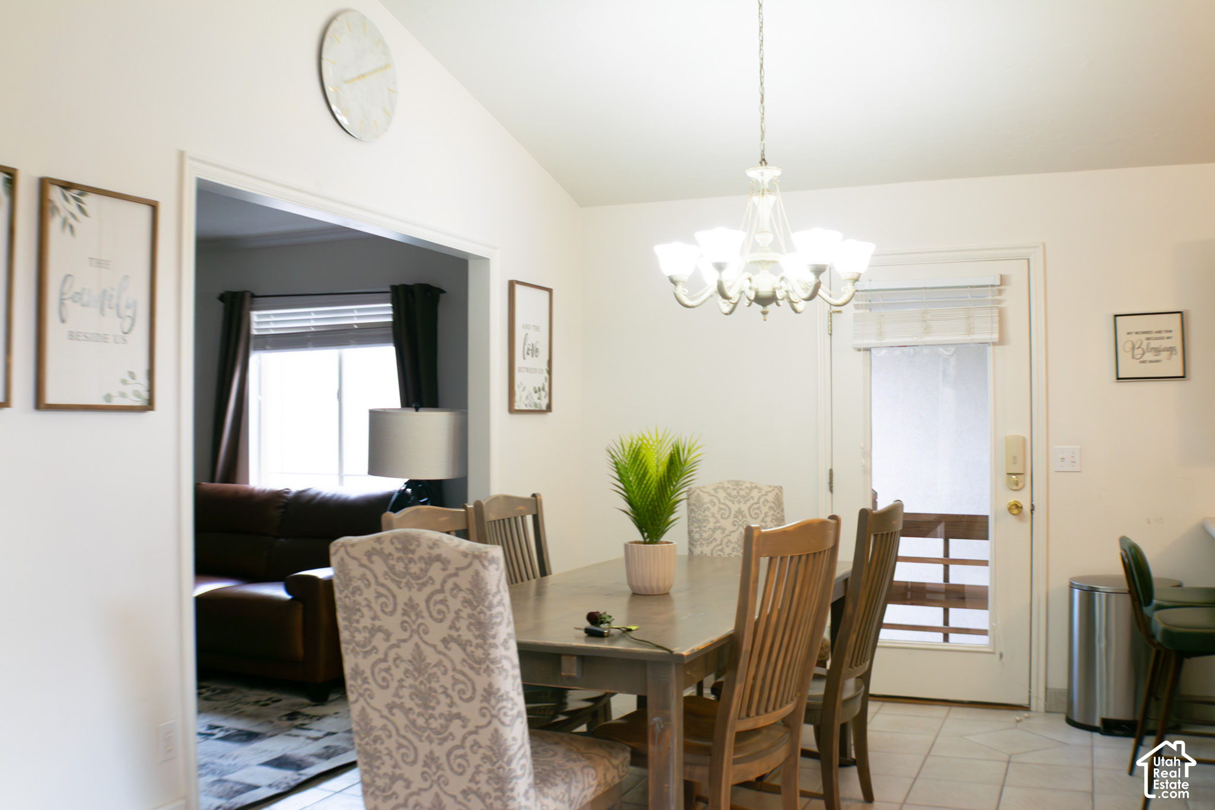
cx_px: 608
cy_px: 405
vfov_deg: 31.9
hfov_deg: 46.4
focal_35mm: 42
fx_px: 1417
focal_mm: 28
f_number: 5.6
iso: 200
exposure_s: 1/40
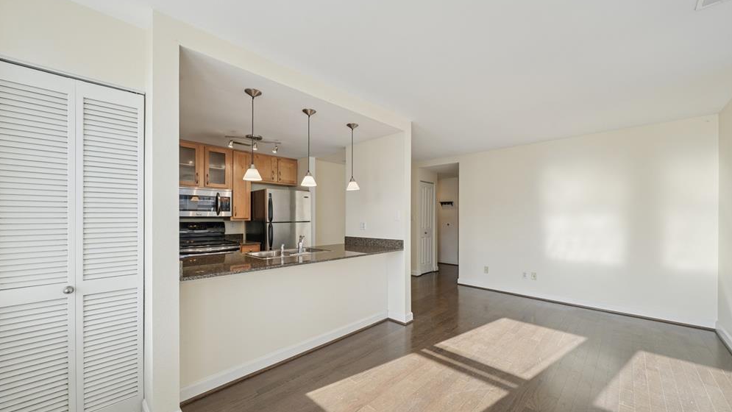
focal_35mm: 14
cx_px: 360
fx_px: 272
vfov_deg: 74.2
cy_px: 220
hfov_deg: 106.8
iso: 400
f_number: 8
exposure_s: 1/160
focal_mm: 13
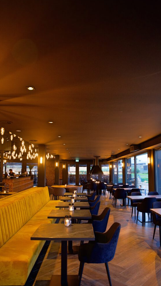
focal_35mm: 26
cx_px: 87
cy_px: 139
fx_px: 197
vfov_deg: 71.9
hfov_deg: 44.4
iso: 640
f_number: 2.8
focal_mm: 24
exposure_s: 1/50
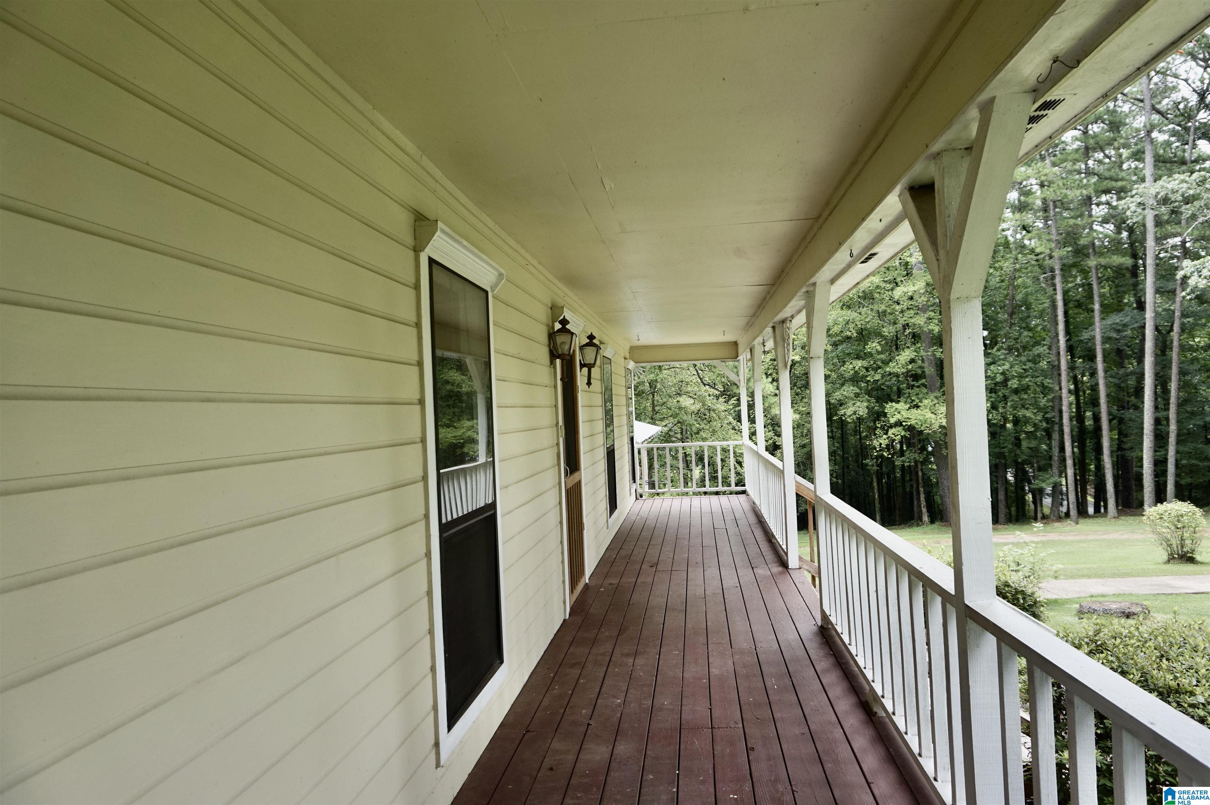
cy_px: 402
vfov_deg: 53.1
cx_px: 605
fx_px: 806
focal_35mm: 24
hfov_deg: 73.8
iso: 100
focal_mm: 16
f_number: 5.6
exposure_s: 1/80
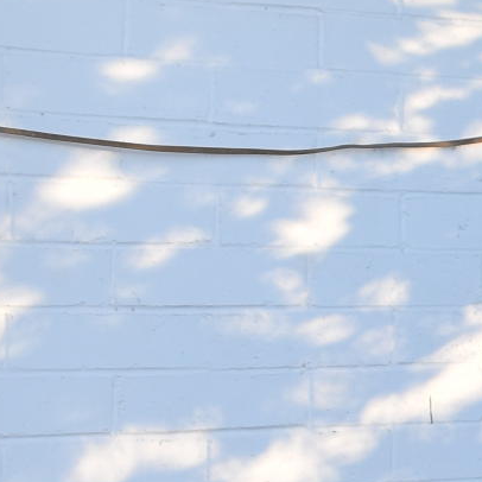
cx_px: 1461
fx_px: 3560
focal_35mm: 226
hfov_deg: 6.9
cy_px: 382
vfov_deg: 7.7
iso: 220
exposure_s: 1/125
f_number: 5.6
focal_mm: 24
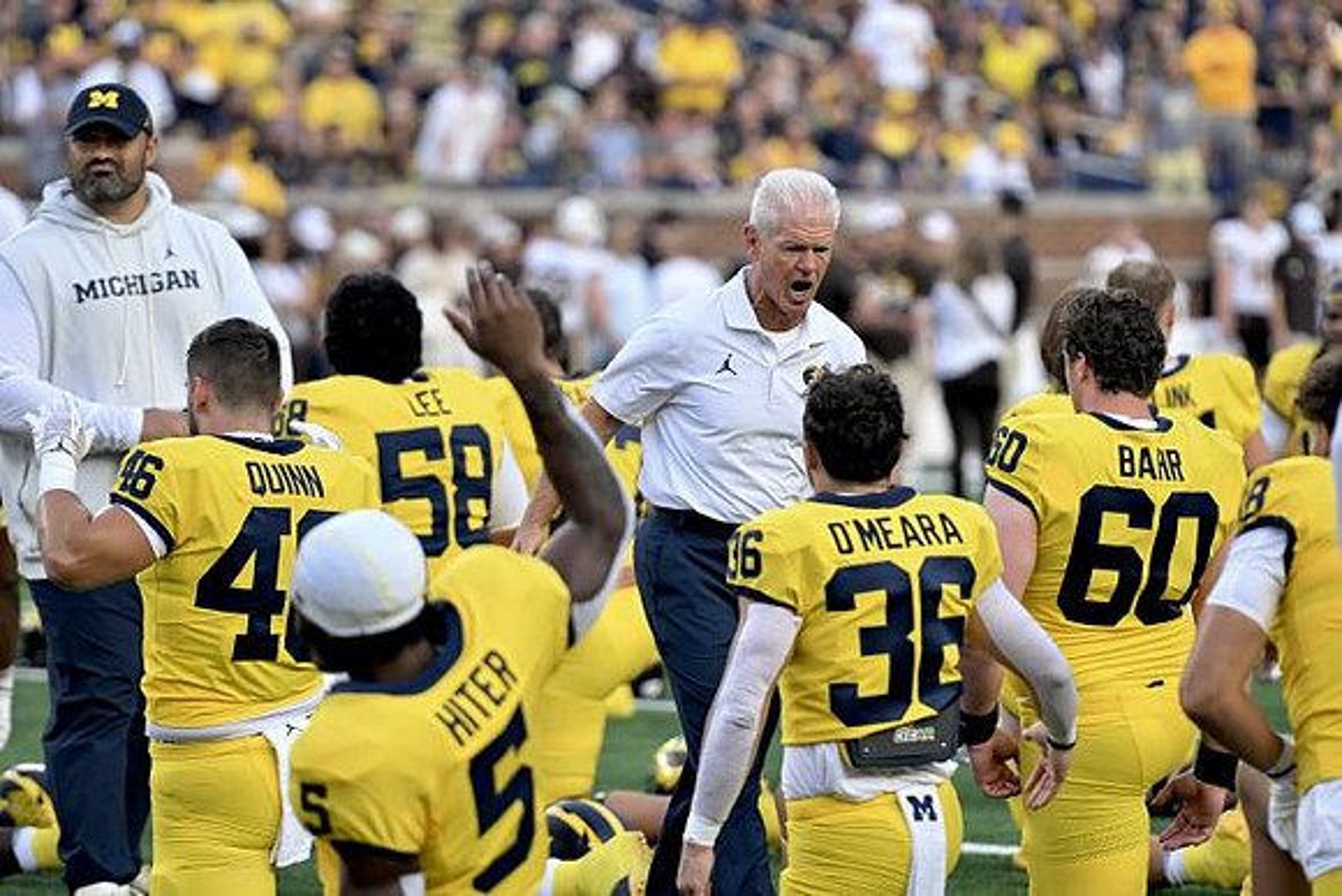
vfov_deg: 4.6
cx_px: 671
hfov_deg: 6.9
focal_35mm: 300
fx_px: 11185
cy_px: 448
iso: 500
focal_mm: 200
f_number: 2.8
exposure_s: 1/800
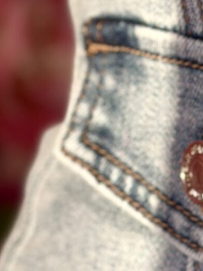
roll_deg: -2.4
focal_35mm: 238
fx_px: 1861
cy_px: 88
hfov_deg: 6.1
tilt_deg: -9.3
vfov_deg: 8.3
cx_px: 401
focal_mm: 6.76
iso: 64
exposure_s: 1/396
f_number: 1.78
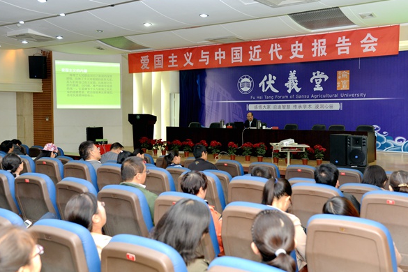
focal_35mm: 39
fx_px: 442
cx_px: 202
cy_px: 135
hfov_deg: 49.6
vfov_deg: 34.2
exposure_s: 1/60
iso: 800
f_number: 4
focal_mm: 38
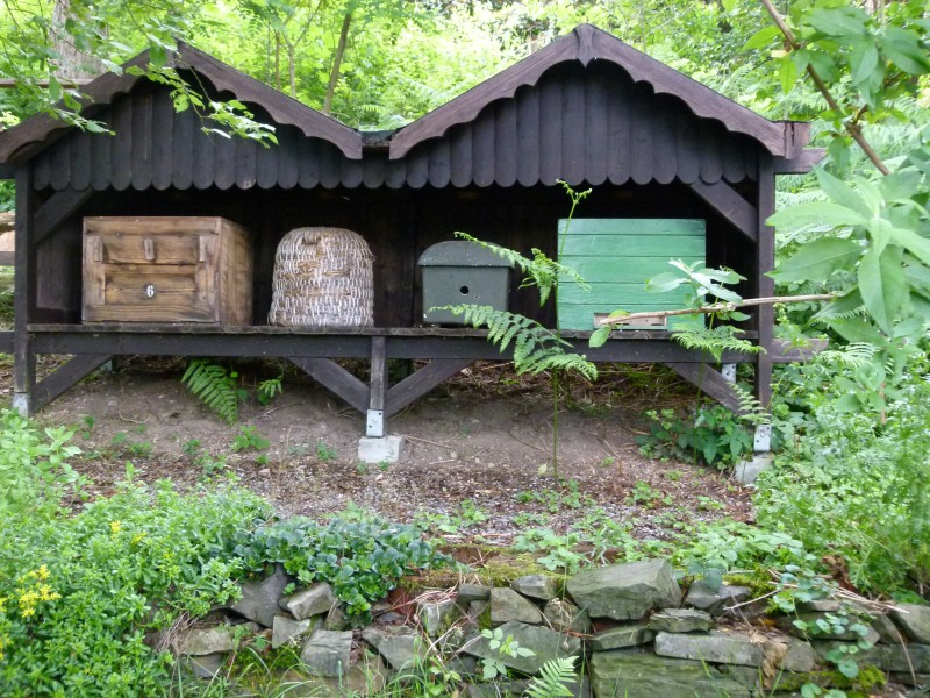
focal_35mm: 40
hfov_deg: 46.8
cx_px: 465
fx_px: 1075
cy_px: 349
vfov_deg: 36.0
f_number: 3.1
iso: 400
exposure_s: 1/60
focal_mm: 7.3
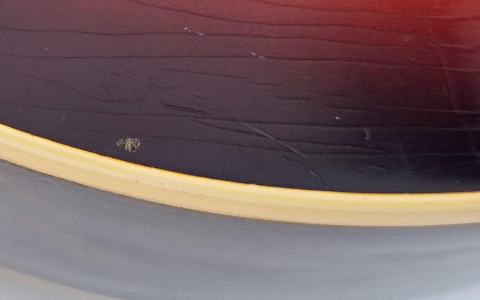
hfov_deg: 25.7
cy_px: 17
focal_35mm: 78
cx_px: 55
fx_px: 1020
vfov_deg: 16.4
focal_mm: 5.4
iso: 100
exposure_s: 1/100
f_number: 1.8
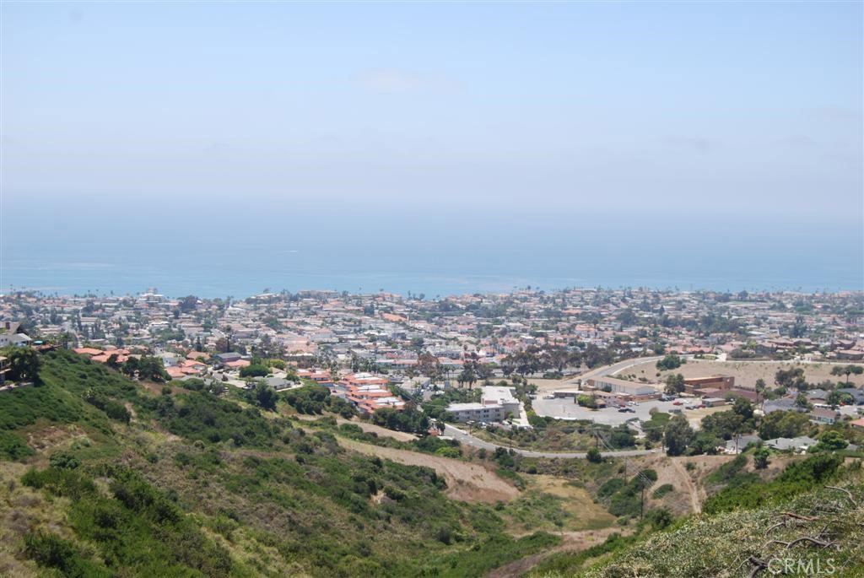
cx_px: 432
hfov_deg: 37.8
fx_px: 1261
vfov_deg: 25.8
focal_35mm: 52
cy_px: 289
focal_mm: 35
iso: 100
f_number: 8
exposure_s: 1/250
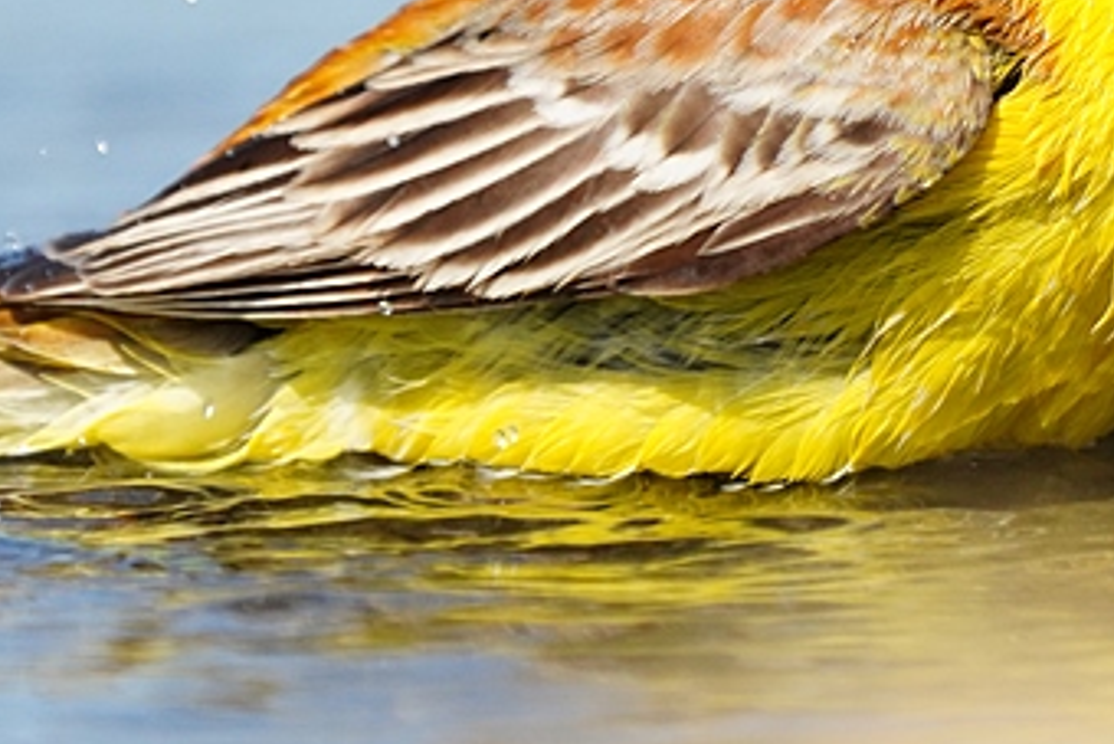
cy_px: -26
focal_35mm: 1587
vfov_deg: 0.9
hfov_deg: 1.3
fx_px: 49127
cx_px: 826
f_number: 7.1
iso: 800
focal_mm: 600
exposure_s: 1/2000
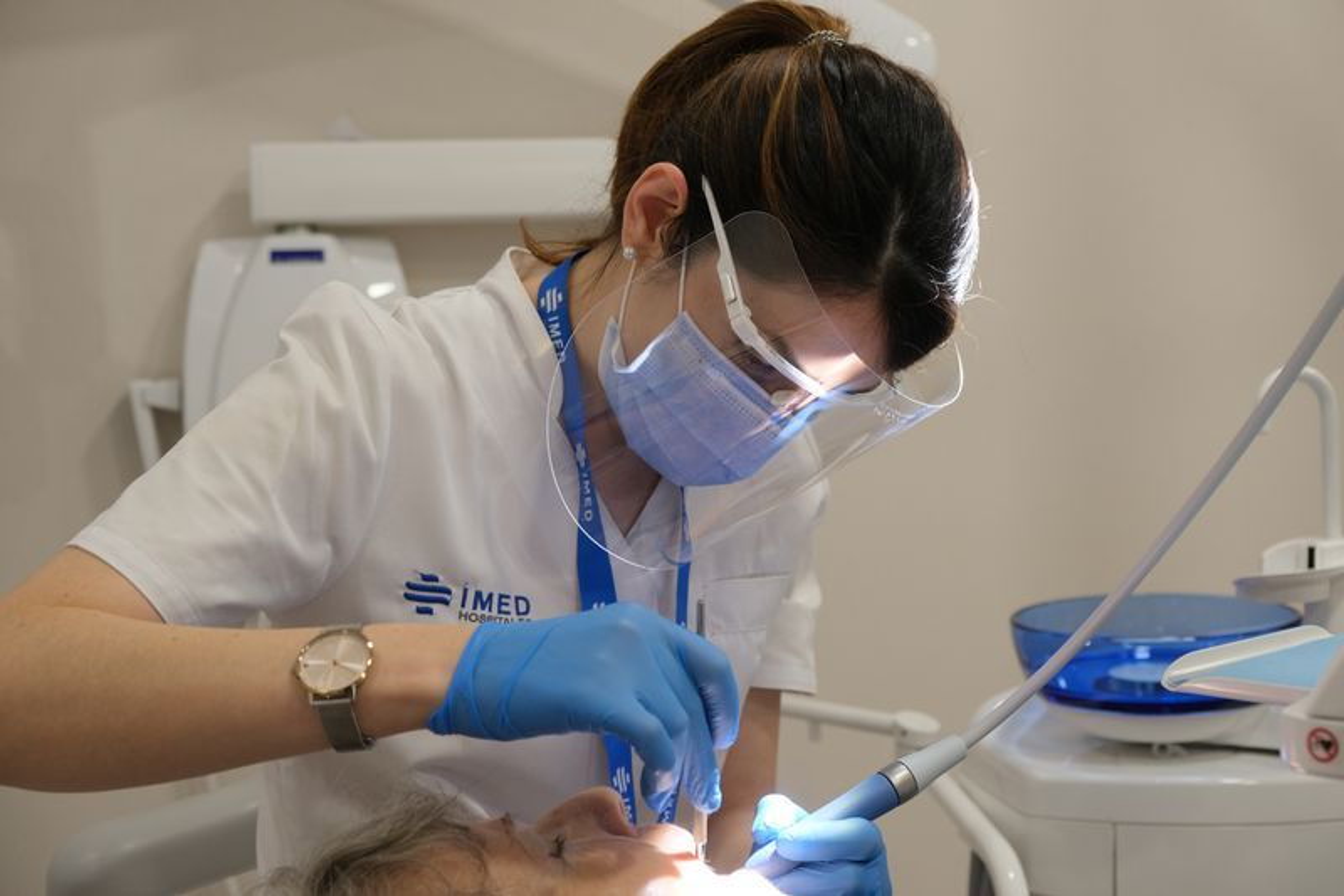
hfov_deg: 41.9
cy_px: 448
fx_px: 1754
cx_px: 672
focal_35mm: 47
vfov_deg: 28.6
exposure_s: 1/100
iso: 500
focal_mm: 31.5
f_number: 3.6
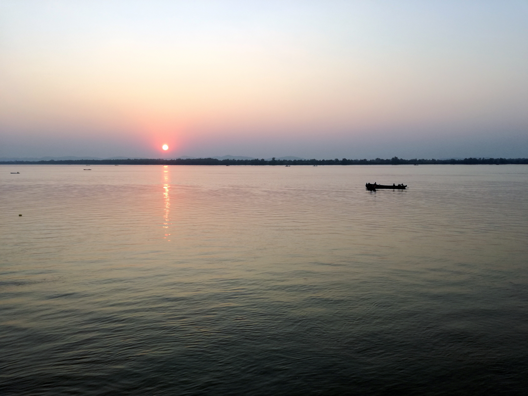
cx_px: 264
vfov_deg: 51.4
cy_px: 198
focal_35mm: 27
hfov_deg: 65.3
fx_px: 412
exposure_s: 1/177
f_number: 2
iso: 50
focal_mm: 3.79
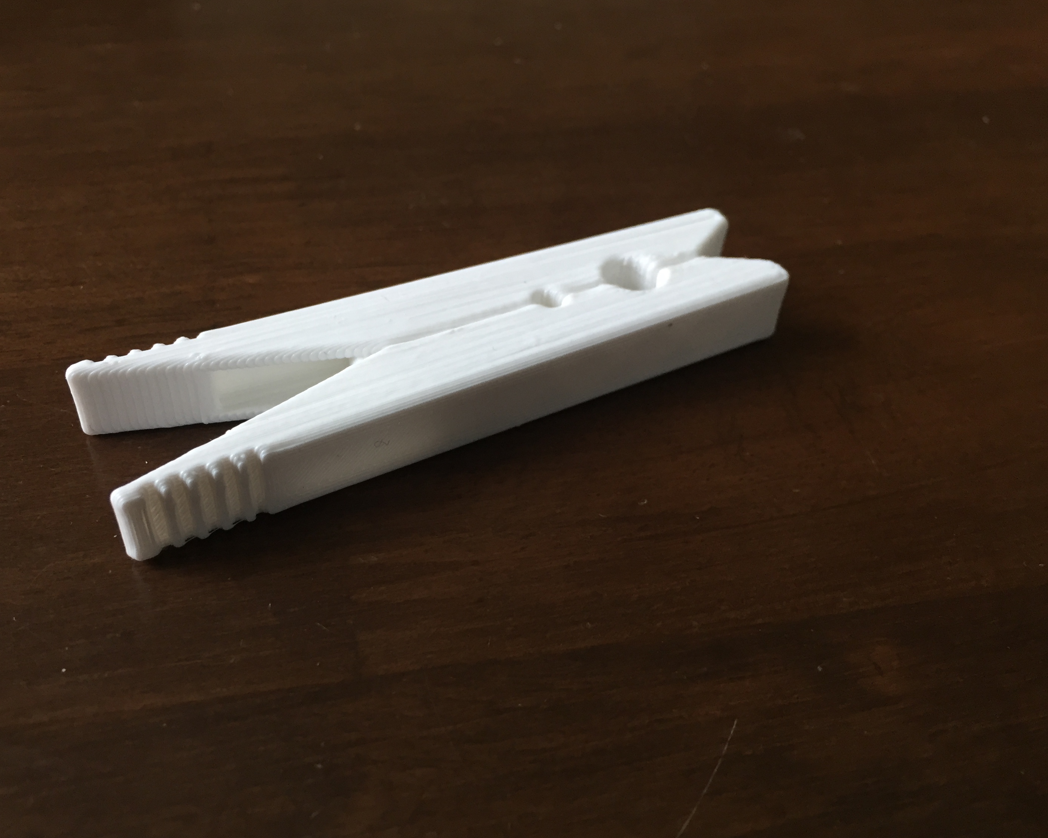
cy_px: 429
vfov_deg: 44.5
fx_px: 1024
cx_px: 458
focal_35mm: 33
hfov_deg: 54.1
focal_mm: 4.15
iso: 80
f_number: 2.2
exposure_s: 1/30
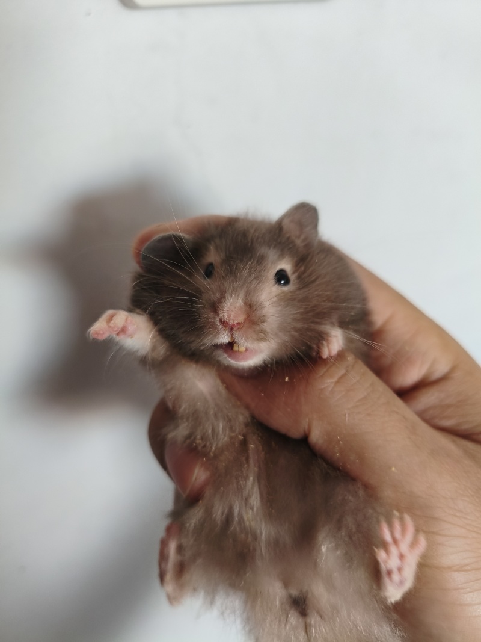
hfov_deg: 53.1
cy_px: 321
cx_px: 240
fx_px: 482
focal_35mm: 26
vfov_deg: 67.3
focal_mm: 4.94
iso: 200
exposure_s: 1/99.9
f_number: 1.5
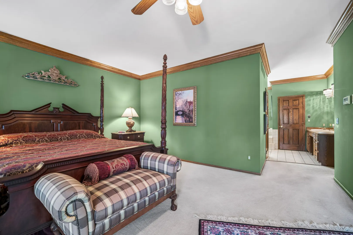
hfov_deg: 104.3
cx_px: 176
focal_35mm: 14
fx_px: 137
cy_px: 118
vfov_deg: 81.2
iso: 640
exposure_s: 1/2.5
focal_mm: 14
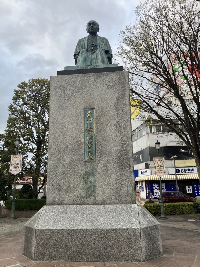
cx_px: 100
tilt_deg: +12.7
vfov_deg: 63.4
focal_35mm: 28
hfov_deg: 49.7
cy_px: 134
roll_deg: +1.5
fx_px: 216
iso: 50
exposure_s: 1/121
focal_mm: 3.99
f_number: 1.8
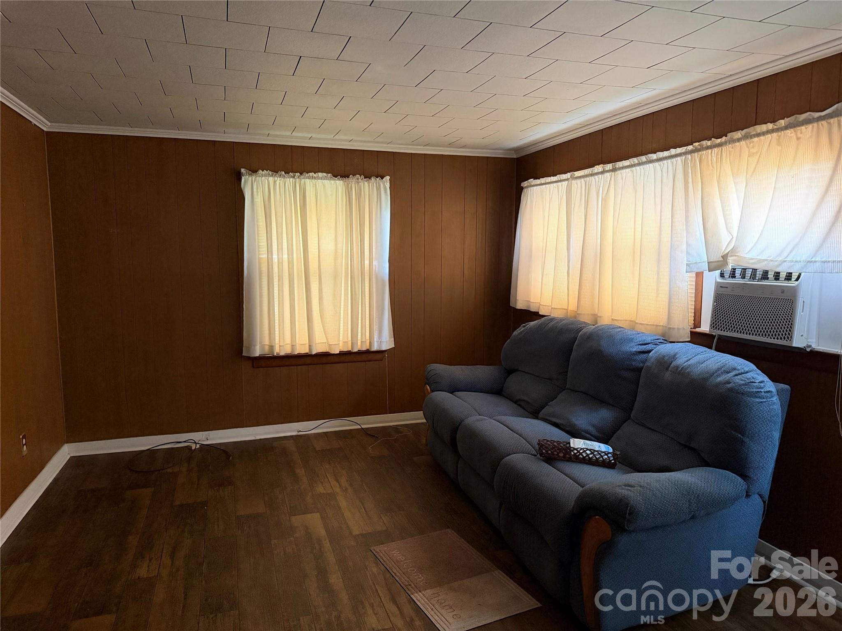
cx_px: 421
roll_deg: -0.3
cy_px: 316
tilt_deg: -5.7
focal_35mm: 24
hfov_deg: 71.6
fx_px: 584
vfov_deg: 56.8
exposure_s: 1/57
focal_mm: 6.76
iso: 800
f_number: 1.78
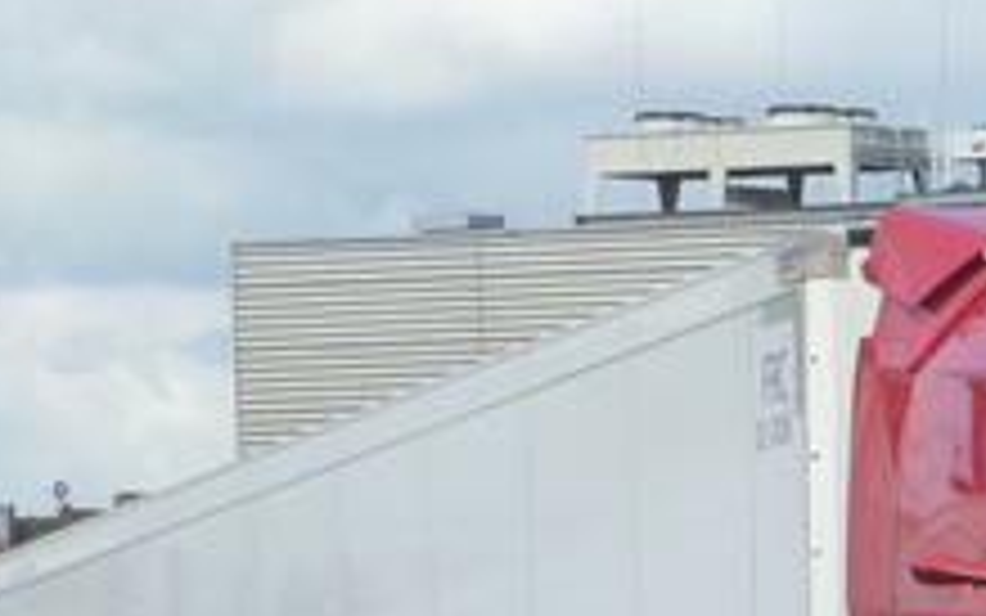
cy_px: 1183
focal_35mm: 530
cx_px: 1189
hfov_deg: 4.0
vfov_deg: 2.5
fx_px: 14246
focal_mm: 24.4
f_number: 5.4
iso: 100
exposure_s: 1/400
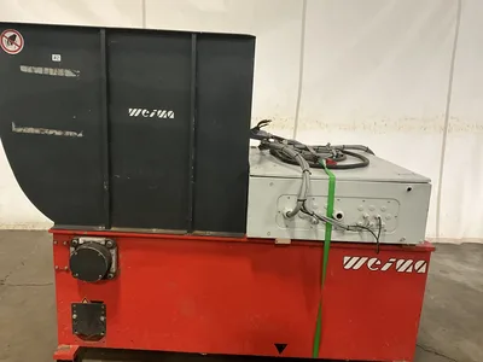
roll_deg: -3.3
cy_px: 181
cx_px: 242
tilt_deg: -12.2
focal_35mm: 29
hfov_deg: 61.7
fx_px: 405
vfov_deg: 48.2
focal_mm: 3
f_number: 1.8
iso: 320
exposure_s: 1/59
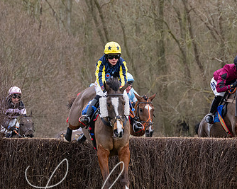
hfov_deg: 7.0
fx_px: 1942
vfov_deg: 5.6
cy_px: 113
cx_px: 108
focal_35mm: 277
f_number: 4
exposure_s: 1/1250
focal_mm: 98
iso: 800
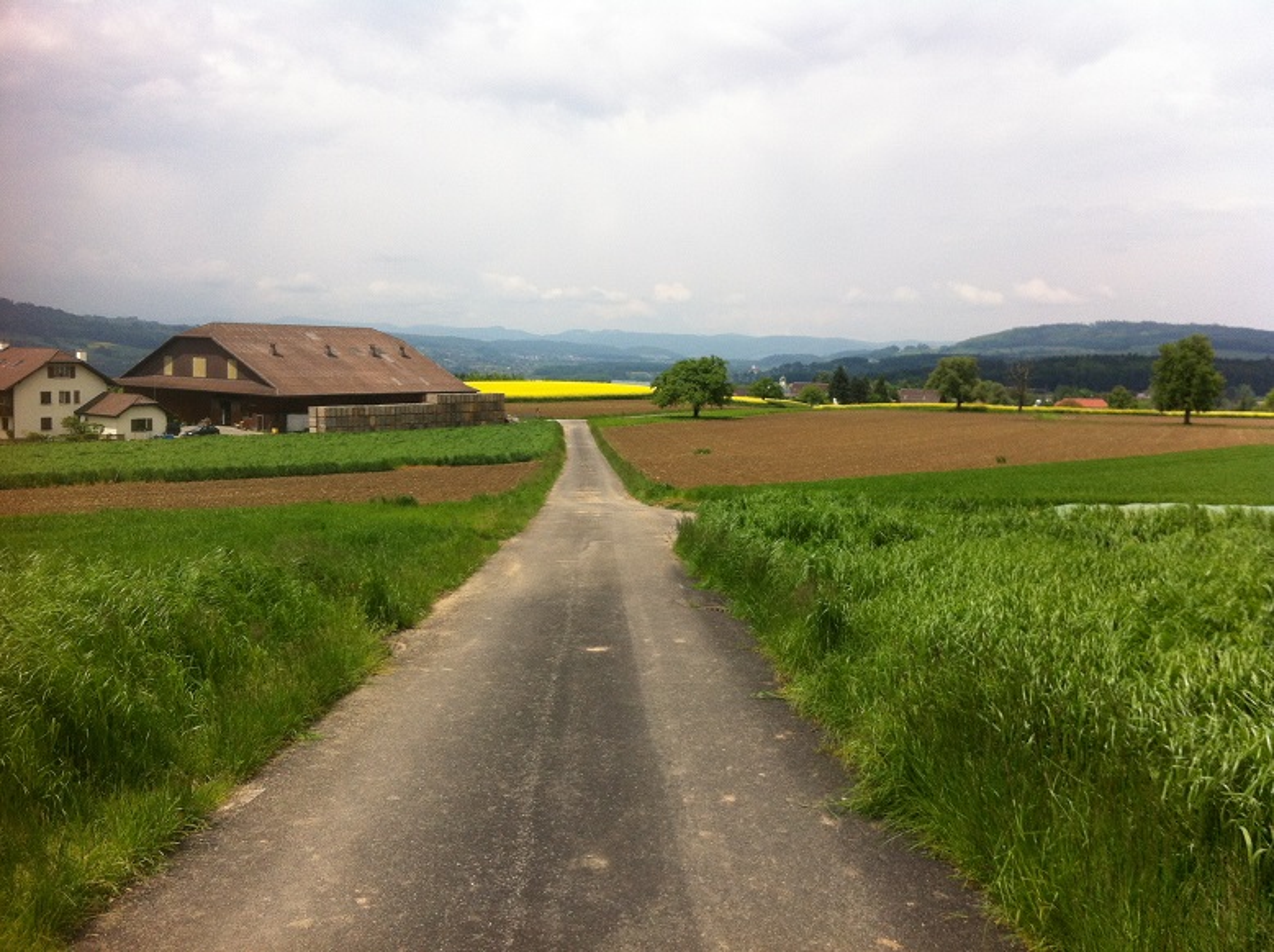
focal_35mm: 35
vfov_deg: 40.6
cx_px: 637
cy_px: 476
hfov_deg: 52.7
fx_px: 1286
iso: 80
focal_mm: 3.85
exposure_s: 1/1676
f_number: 2.8
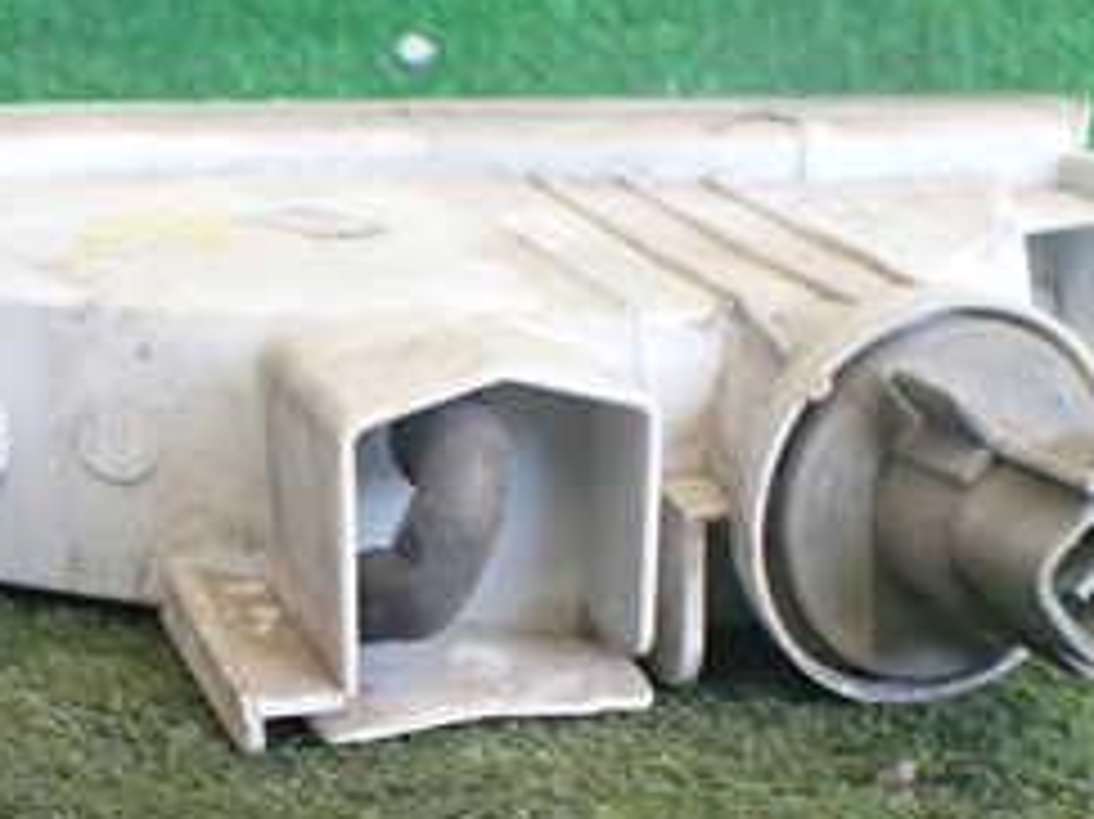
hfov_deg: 26.1
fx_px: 2338
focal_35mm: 74
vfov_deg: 19.7
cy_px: 634
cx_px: 320
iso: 640
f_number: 2.3
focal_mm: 5.4
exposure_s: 1/125
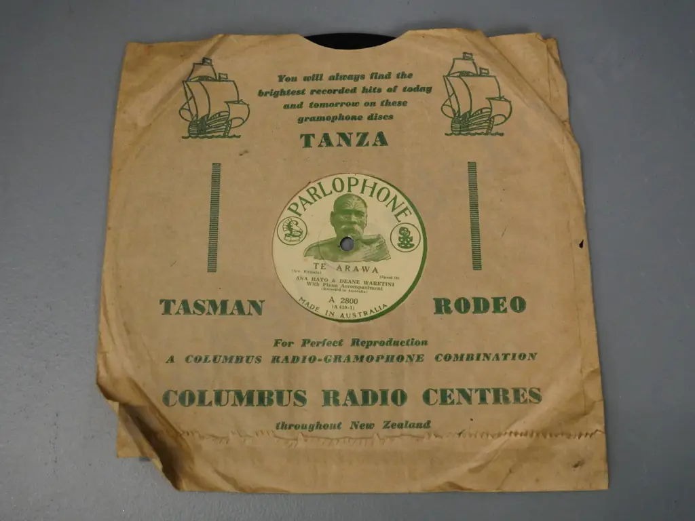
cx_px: 348
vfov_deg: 36.0
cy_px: 260
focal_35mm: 40
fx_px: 803
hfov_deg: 46.8
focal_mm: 20
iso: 3200
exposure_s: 1/125
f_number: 6.3
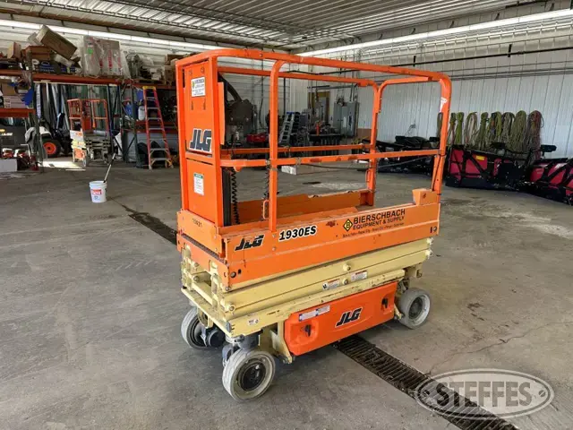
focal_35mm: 24
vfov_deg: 56.8
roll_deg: -0.5
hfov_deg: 71.6
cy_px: 215
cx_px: 286
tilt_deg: -14.3
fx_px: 397
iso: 64
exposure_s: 1/121
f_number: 1.78
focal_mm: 6.86
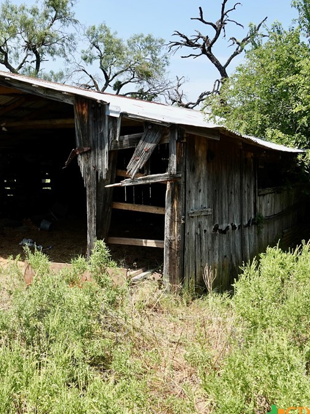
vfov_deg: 50.1
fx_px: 442
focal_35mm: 37
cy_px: 213
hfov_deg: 36.1
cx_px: 24
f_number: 4
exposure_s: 1/400
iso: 100
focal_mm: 8.8
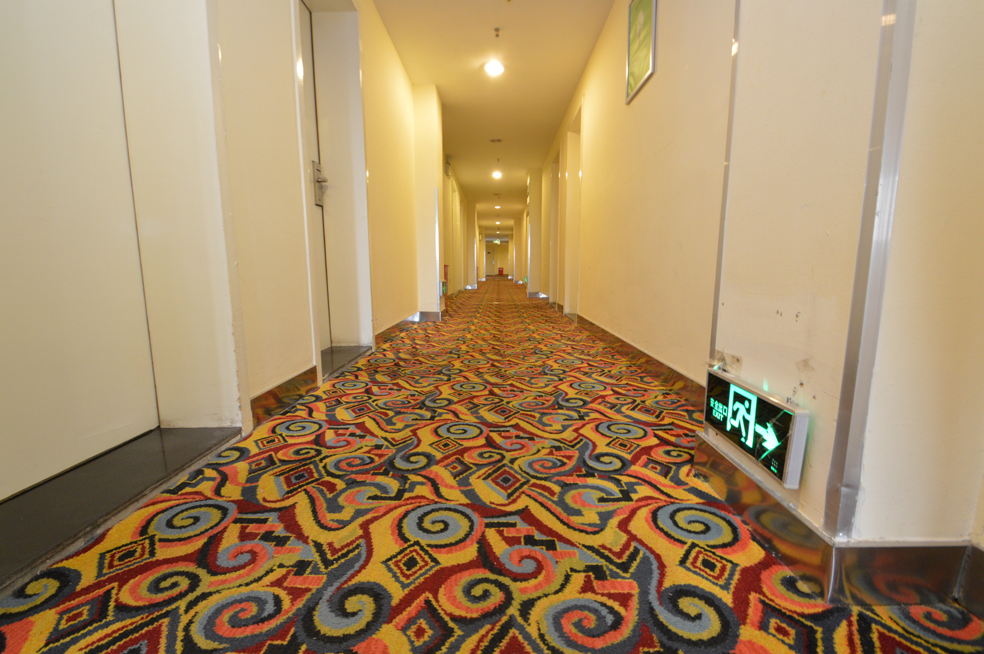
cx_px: 492
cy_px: 327
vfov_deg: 77.2
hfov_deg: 100.4
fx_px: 410
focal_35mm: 15
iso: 800
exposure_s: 1/5
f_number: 5.6
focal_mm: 10
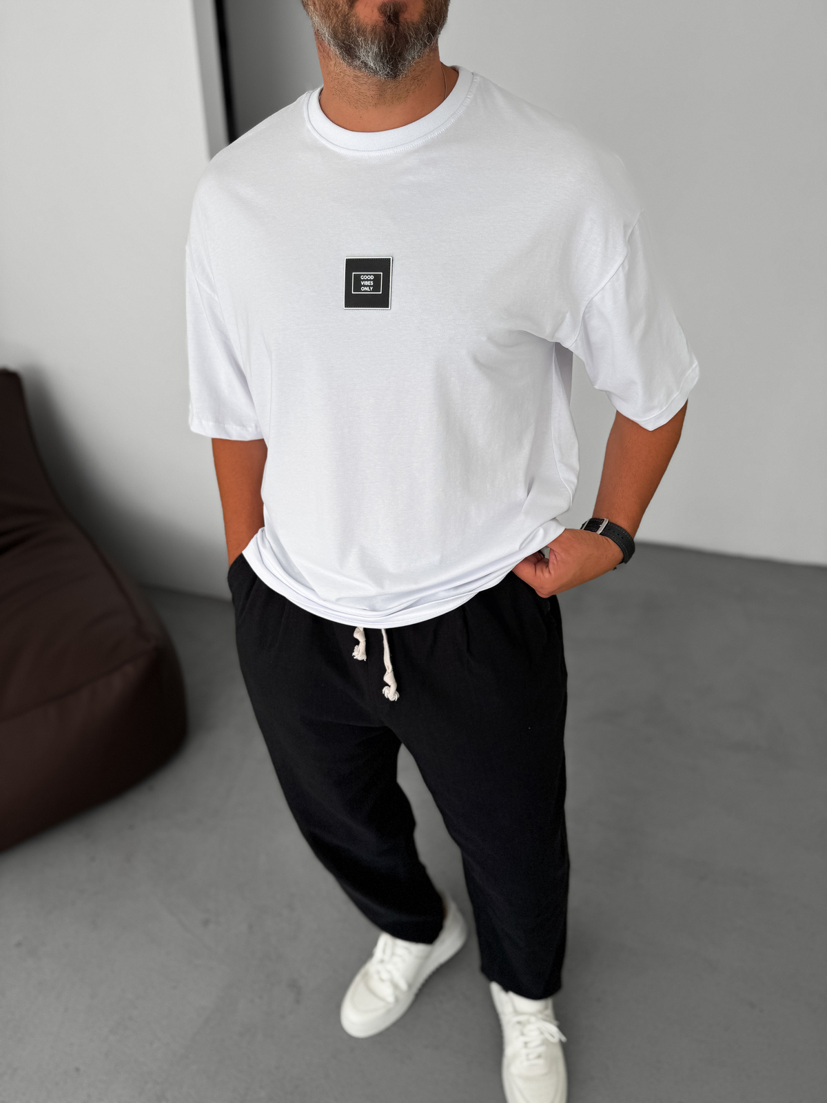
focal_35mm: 24
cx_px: 414
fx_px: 765
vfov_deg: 71.6
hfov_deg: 56.8
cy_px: 552
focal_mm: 6.76
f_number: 1.8
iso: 64
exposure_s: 1/240
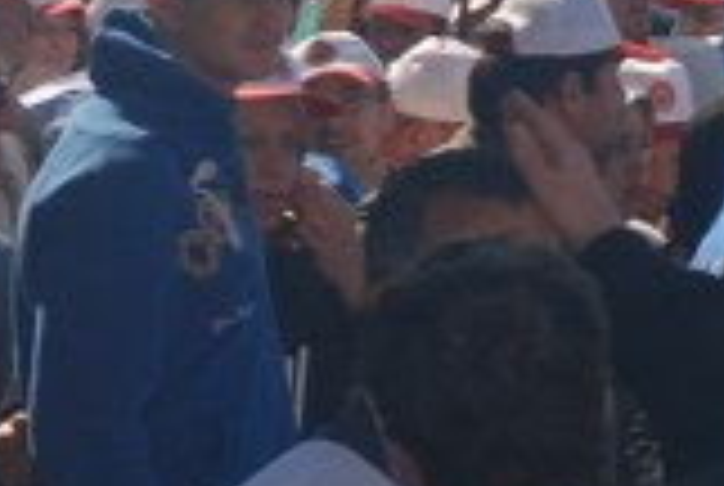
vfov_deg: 2.6
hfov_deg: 3.9
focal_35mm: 522
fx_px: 10517
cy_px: -50
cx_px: 1659
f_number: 9
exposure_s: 1/200
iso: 100
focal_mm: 70
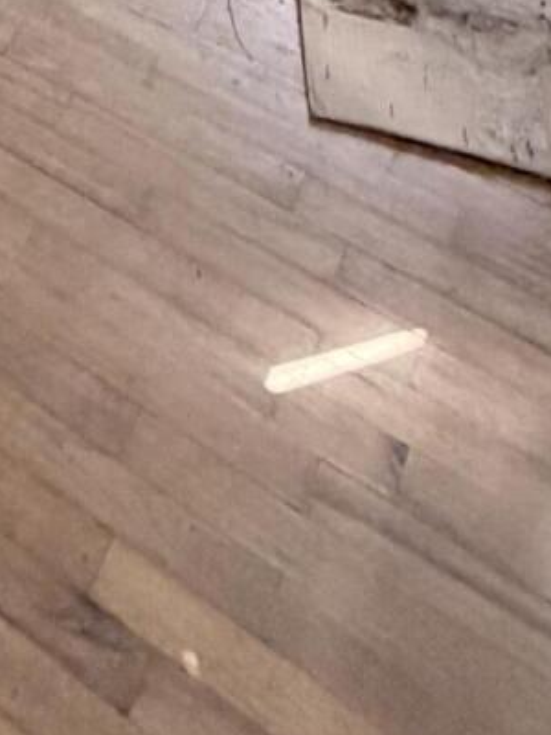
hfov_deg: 17.0
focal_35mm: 70
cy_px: -818
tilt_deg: -13.3
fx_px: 1486
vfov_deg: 17.4
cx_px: -463
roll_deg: +1.4
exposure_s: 1/99
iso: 320
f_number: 2.2
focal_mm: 2.22
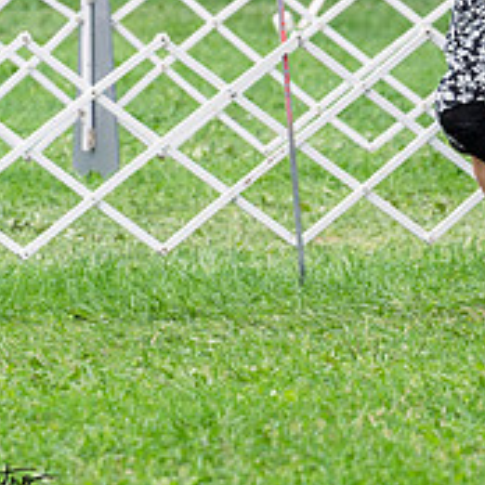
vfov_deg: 3.6
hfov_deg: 3.6
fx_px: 7751
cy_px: -72
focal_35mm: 489
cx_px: 642
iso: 400
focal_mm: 148
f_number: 5
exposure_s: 1/800
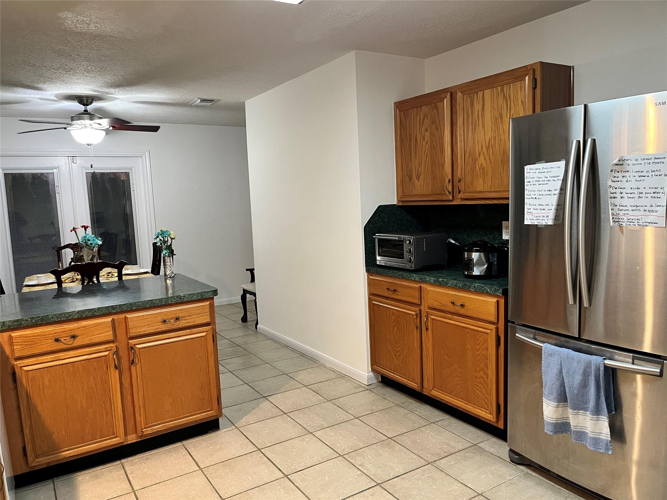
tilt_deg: -5.8
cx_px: 334
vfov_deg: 53.1
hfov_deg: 67.3
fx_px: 501
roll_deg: +3.4
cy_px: 250
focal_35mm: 26
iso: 320
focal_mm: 5.1
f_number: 1.6
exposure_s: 1/60
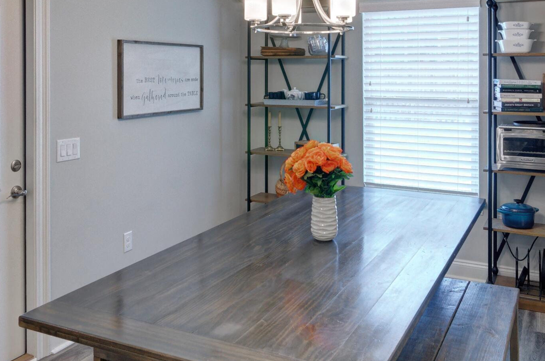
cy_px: 60
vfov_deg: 35.2
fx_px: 545
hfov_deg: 53.1
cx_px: 267
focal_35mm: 36
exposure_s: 1/30
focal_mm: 11
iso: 400
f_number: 9
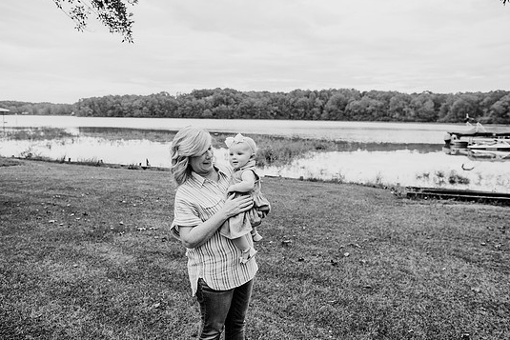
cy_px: 157
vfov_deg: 49.5
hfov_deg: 69.4
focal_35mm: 26
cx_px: 249
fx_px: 368
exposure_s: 1/500
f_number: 3.5
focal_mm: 24
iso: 320
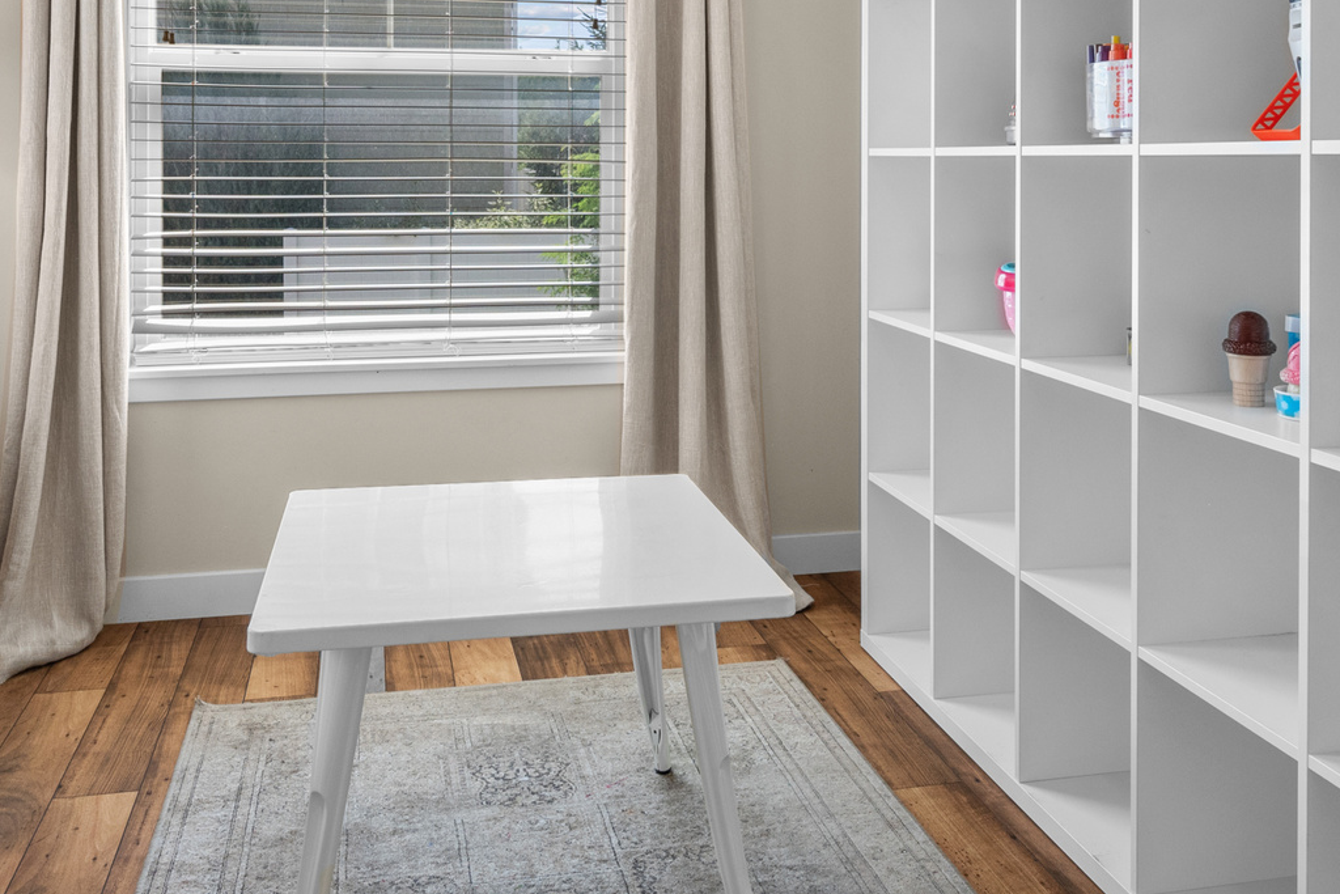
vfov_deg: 36.4
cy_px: 164
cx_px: 670
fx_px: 1303
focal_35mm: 35
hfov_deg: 54.4
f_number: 8
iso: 500
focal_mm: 17.5
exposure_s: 1/10
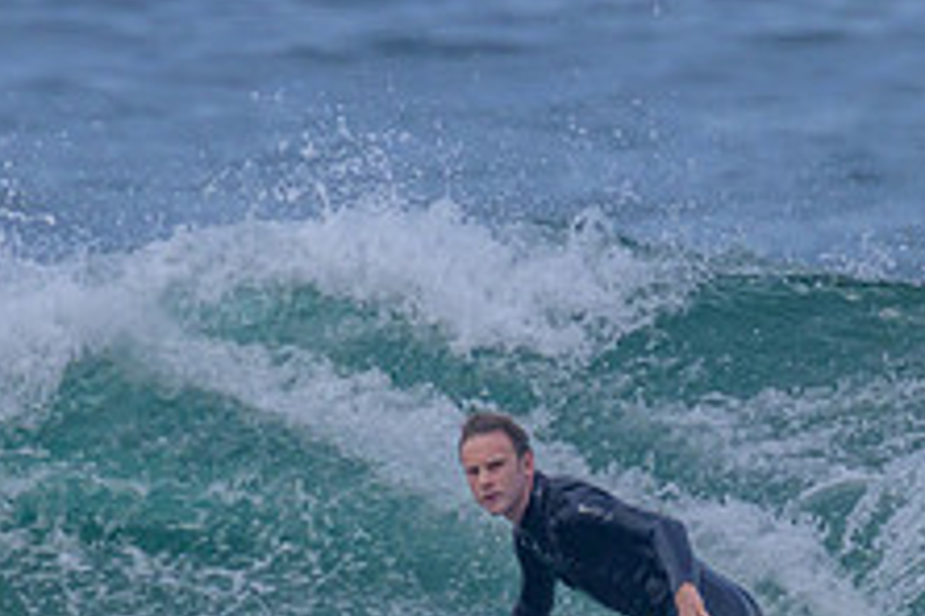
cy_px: 522
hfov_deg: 0.7
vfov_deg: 0.5
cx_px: 734
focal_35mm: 2809
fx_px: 72170
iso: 720
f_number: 11
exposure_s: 1/2000
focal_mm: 800
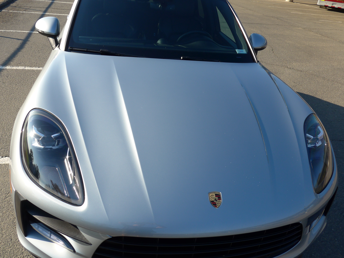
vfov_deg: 48.2
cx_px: 172
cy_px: 129
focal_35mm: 29
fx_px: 288
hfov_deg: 61.7
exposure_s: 1/800
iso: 80
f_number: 2.8
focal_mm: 6
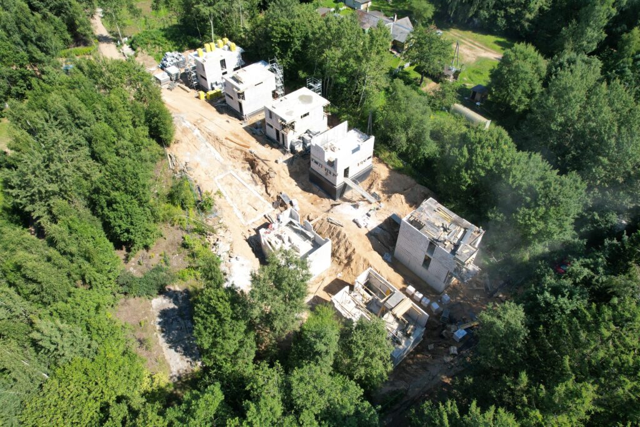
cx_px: 320
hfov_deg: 78.6
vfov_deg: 57.2
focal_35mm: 22
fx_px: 391
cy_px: 214
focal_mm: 8.38
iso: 100
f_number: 2.8
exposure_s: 1/1250
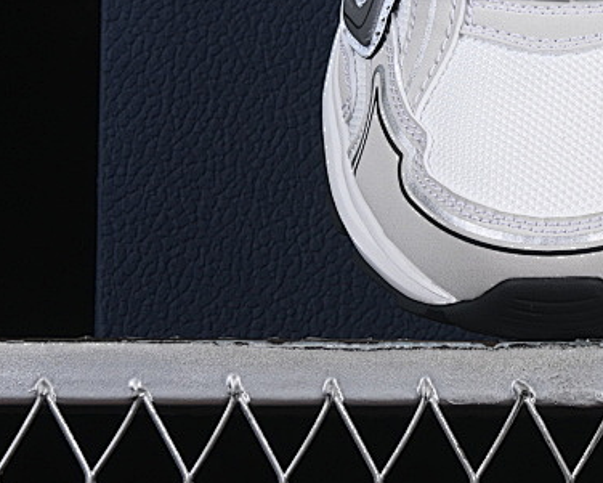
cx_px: 730
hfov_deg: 9.4
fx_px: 3606
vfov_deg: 7.6
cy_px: -19
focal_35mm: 202
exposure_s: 1/80
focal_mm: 50
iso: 160
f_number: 8
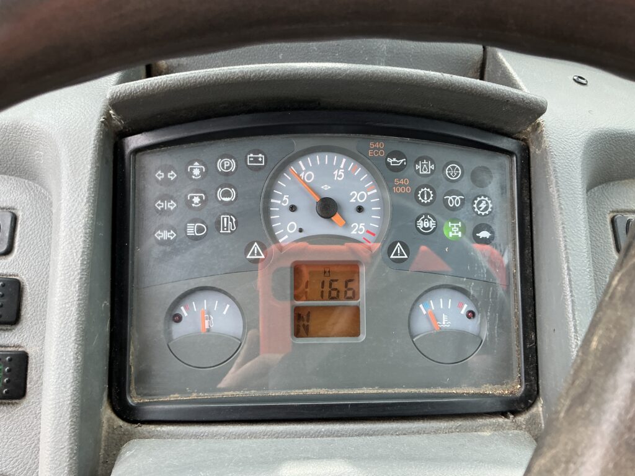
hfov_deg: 63.4
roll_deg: -5.4
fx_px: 514
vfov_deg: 49.7
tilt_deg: -43.5
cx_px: 318
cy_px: 238
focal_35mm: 28
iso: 50
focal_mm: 3
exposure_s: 1/122
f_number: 1.8
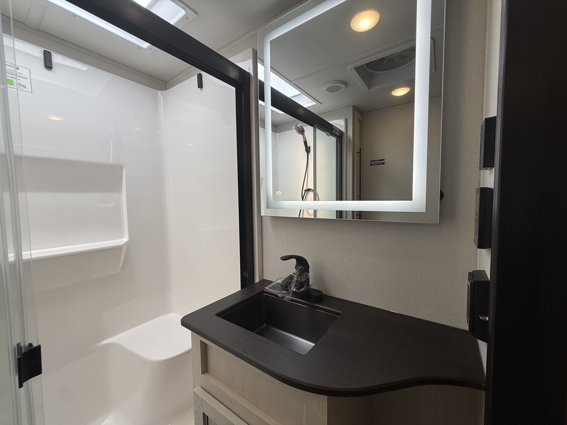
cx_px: 284
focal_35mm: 14
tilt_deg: -2.1
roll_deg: +0.9
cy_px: 212
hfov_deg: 102.1
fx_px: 229
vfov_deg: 85.7
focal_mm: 2.22
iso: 50
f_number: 2.2
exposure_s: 1/297
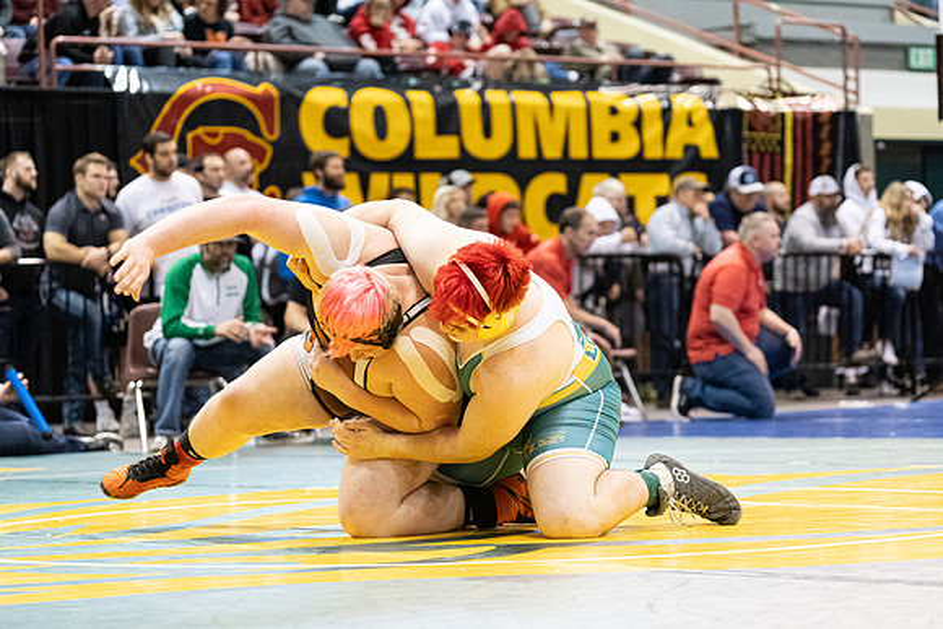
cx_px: 472
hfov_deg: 17.5
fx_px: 3065
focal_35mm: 117
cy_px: 314
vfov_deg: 11.7
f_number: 4
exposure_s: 1/500
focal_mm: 117
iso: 10000
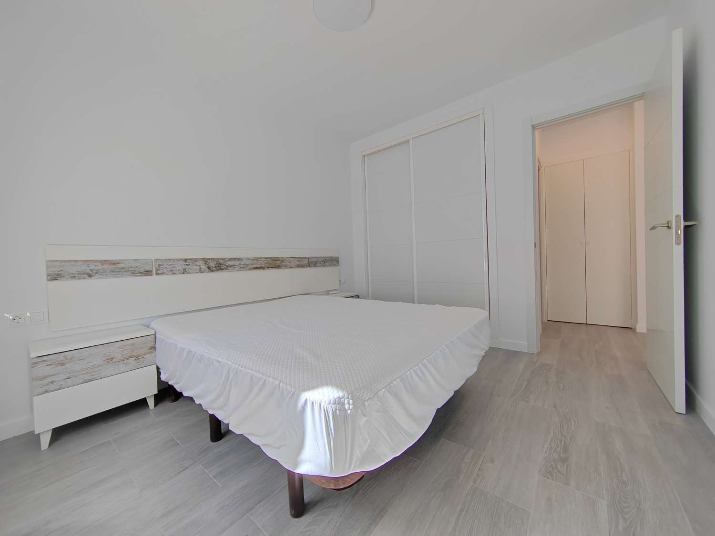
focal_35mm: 13
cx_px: 358
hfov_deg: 106.2
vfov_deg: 89.9
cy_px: 268
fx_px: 269
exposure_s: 1/100
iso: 160
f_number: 2.2
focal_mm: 2.16
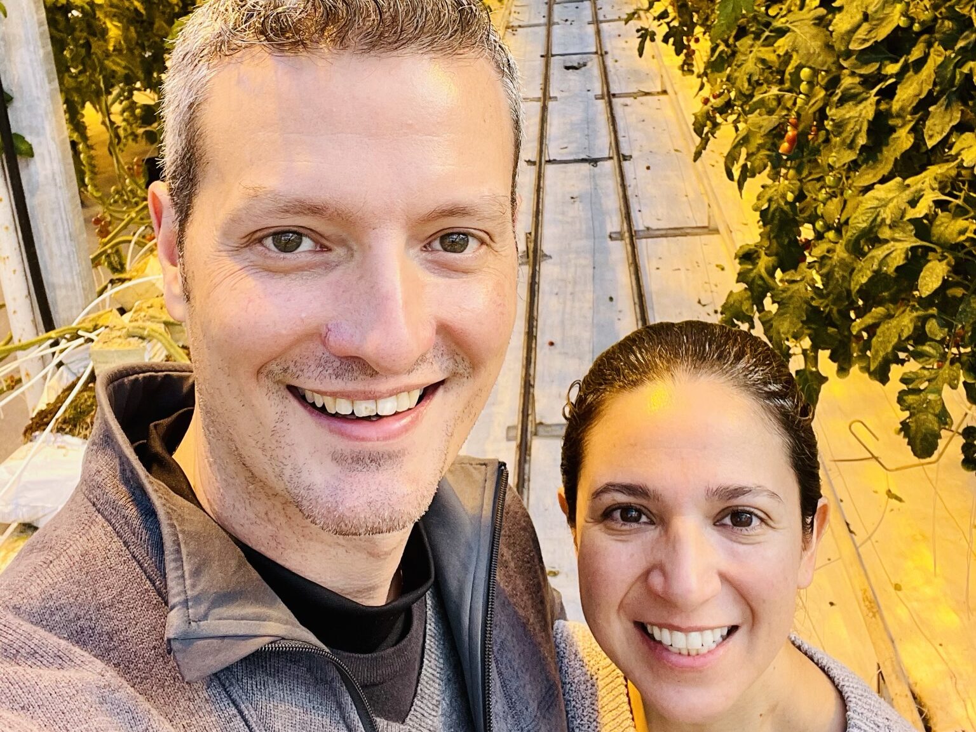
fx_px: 846
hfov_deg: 59.9
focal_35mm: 30
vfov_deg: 46.8
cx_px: 488
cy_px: 366
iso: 40
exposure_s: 1/100
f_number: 2.2
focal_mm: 2.71
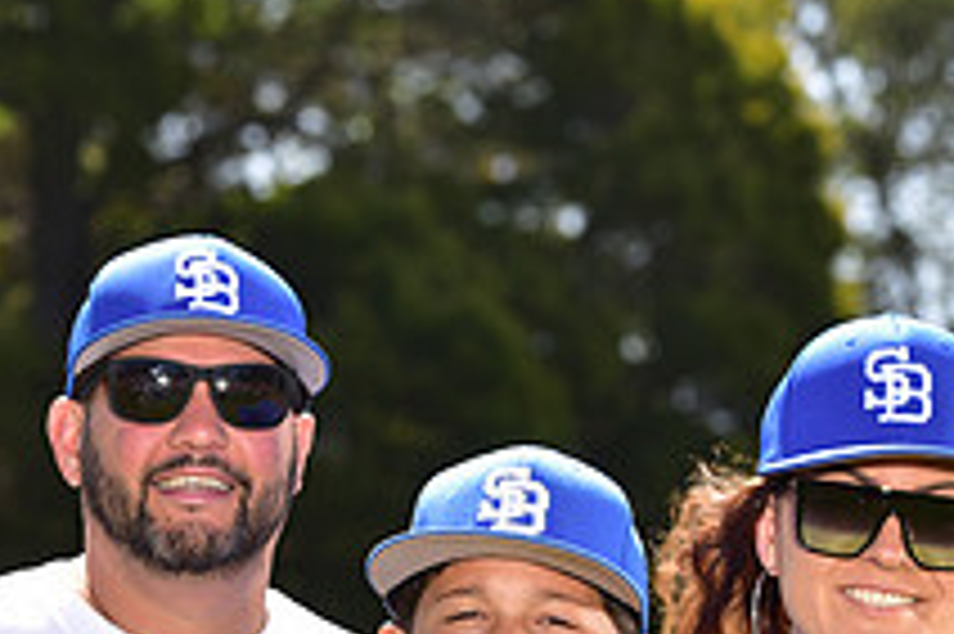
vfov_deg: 5.4
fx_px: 6673
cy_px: 839
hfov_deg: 8.2
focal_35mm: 252
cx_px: 495
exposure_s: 1/250
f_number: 5
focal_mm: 92
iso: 80
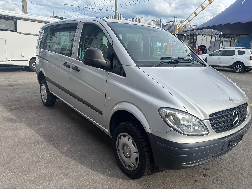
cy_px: 94
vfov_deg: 53.1
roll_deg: -1.3
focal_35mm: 26
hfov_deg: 67.3
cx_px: 126
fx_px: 189
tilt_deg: -14.9
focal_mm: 5.96
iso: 50
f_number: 1.6
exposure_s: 1/1751
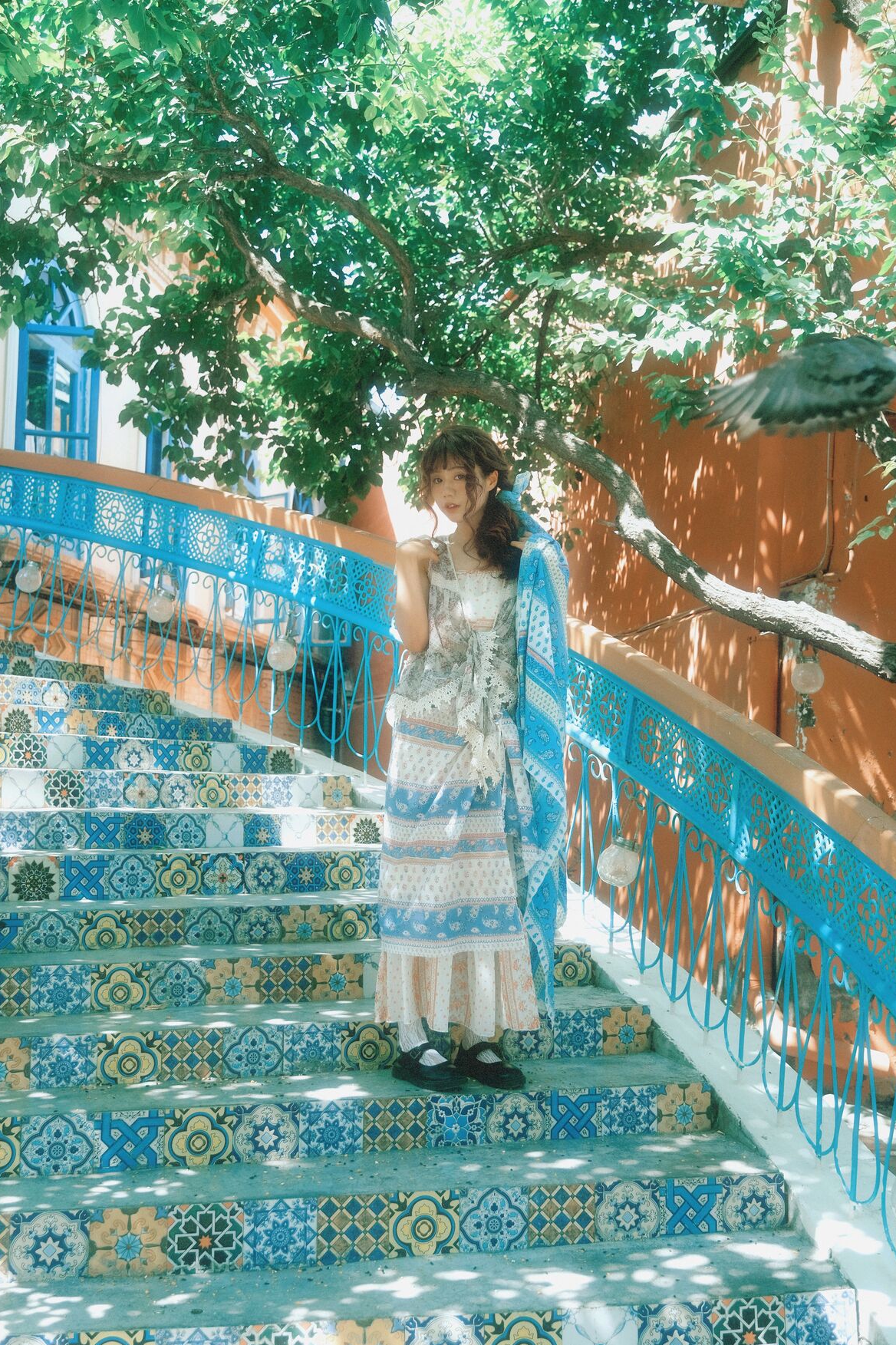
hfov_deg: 35.0
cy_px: 678
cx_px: 453
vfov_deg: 50.7
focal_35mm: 38
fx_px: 1419
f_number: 2.8
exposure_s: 1/500
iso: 250
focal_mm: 24.9
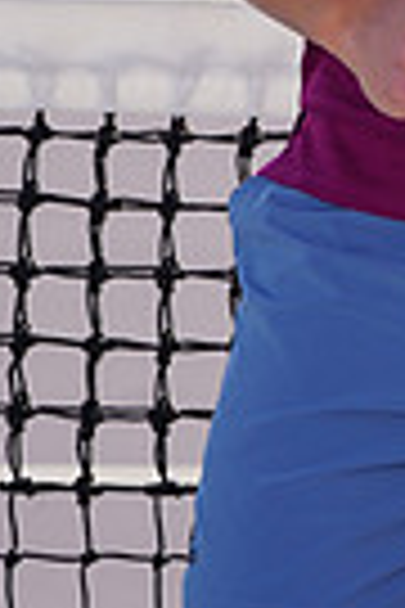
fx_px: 16570
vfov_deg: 2.1
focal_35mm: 982
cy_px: -284
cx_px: 614
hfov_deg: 1.4
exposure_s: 1/200
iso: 100
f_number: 9
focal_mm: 229
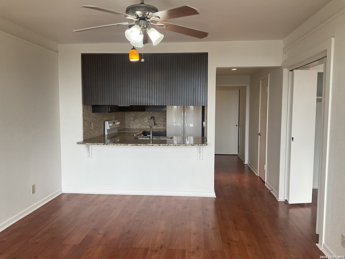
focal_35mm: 29
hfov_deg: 61.7
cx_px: 172
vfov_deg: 48.2
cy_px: 130
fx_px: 289
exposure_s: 1/120
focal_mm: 3
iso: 40
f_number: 1.8
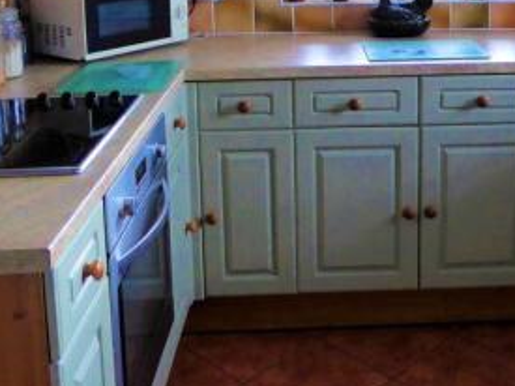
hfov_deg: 35.6
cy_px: -3
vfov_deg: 26.0
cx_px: 364
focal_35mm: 53
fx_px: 788
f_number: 3.3
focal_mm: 4.3
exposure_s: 1/60
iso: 400
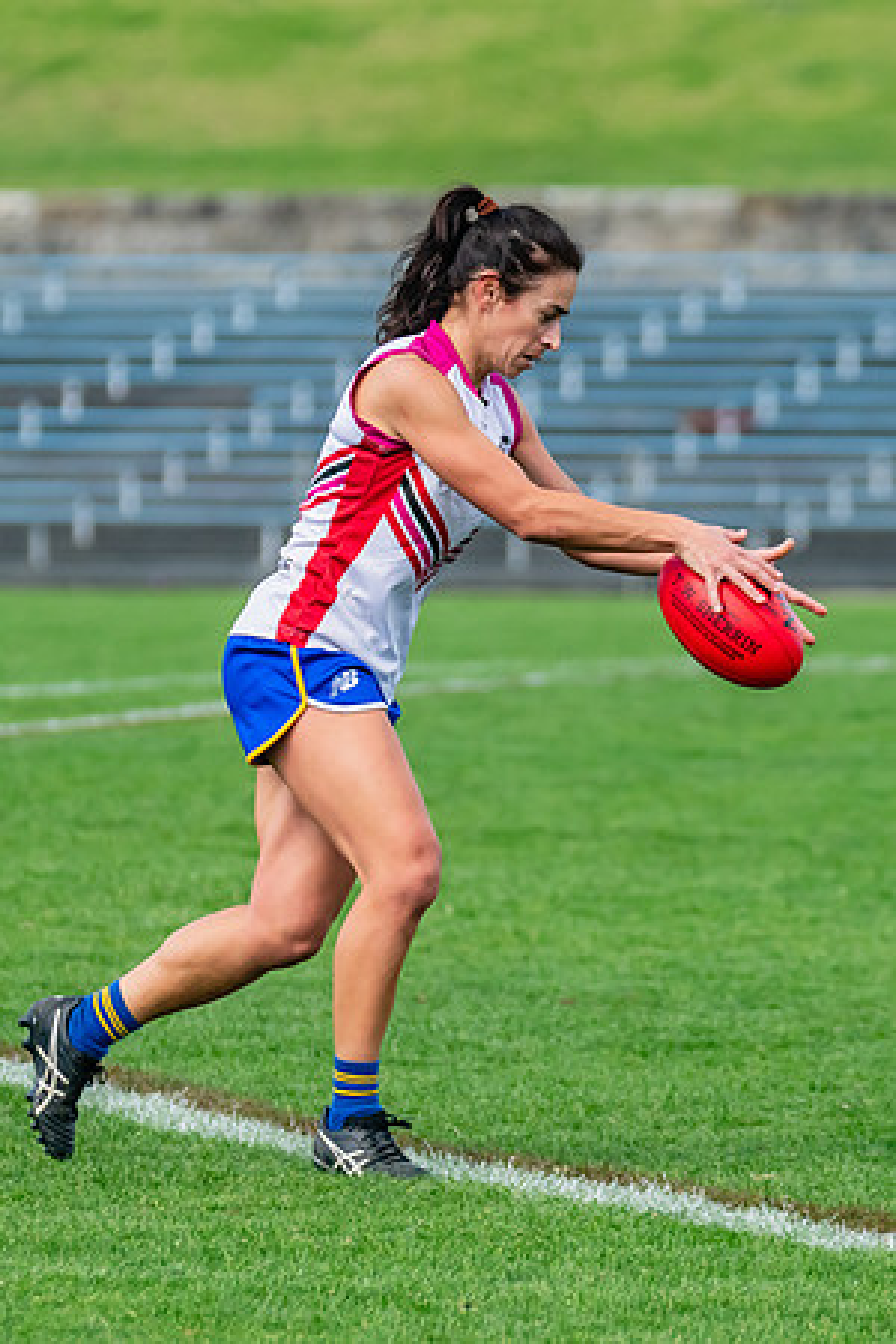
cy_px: 691
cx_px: 436
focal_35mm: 498
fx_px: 18572
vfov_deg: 4.1
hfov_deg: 2.8
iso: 800
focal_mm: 240
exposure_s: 1/1600
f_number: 5.6
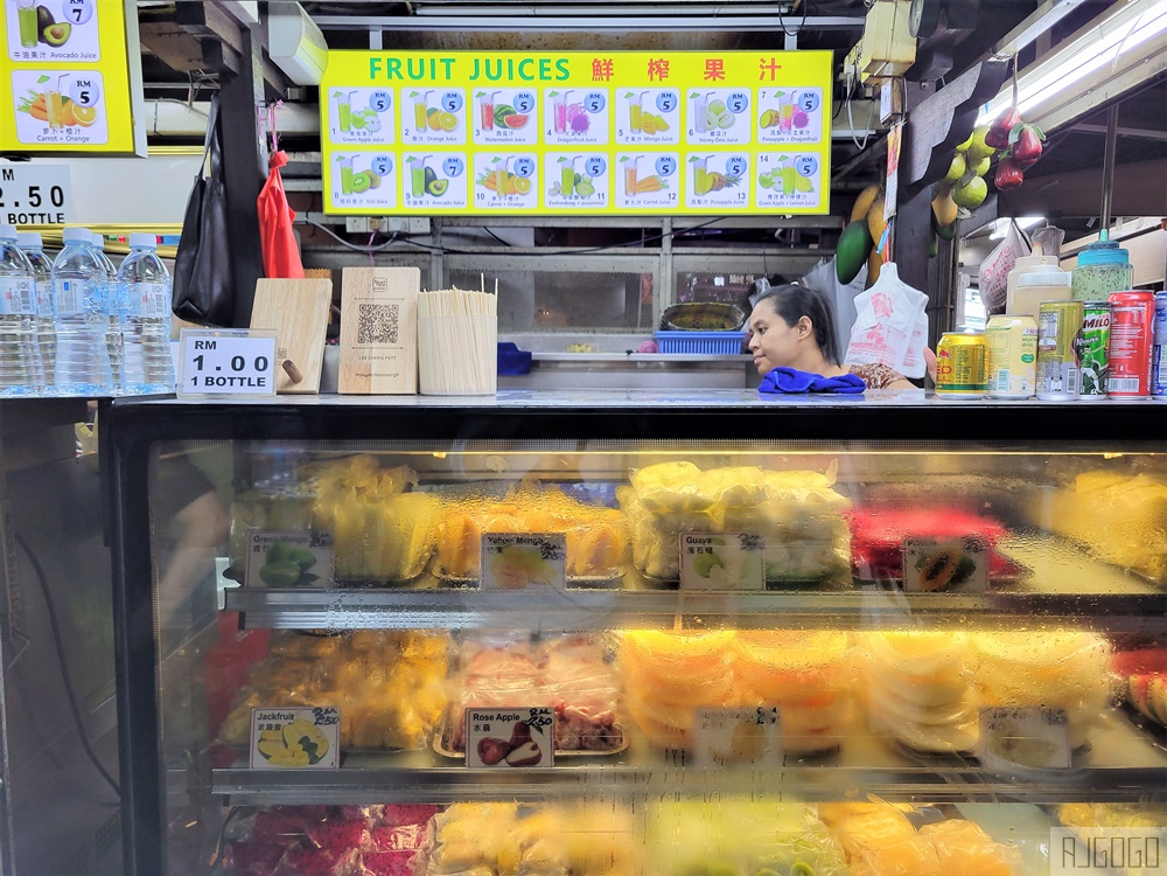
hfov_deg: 67.3
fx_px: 877
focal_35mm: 26
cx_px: 584
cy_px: 438
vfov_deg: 53.1
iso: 80
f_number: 1.8
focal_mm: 5.4
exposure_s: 1/120
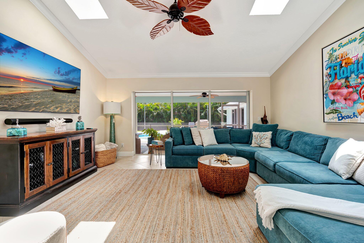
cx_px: 182
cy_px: 122
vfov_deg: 73.7
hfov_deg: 96.7
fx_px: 162
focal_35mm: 16
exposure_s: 1/15
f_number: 5.6
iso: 100
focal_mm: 16
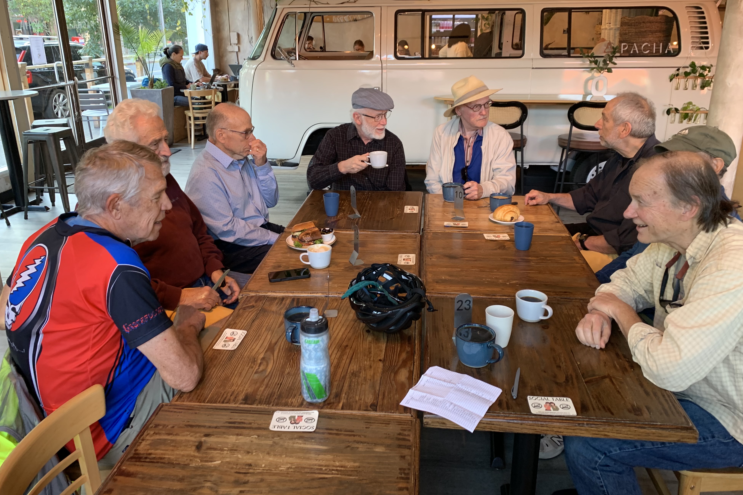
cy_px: 216
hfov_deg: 65.5
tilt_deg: -19.1
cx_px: 372
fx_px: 578
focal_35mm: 28
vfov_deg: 46.3
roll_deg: +0.0
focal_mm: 4.25
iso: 125
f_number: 1.8
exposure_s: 1/60
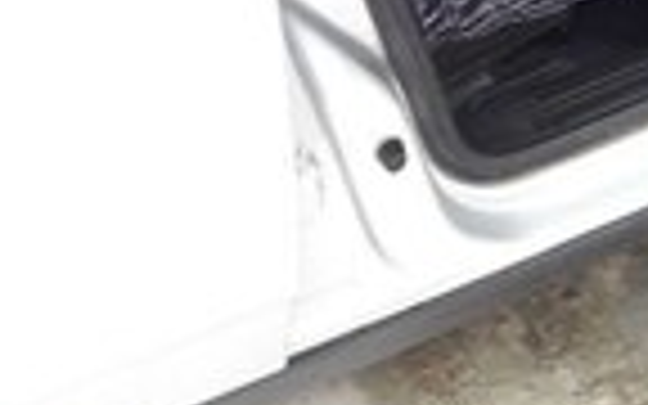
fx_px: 1801
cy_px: -428
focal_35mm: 102
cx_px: 828
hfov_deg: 19.0
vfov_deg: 11.5
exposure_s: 1/25
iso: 160
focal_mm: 3.7
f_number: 1.9
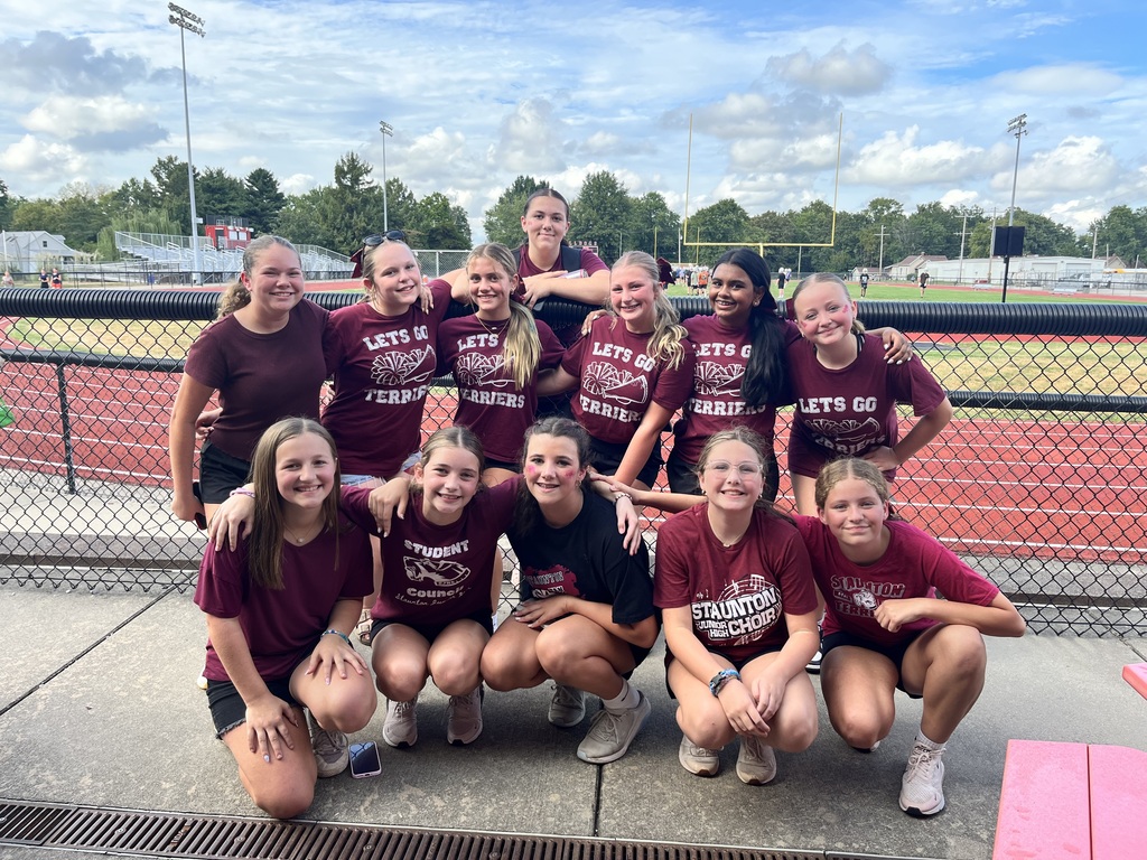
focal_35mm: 26
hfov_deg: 67.3
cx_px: 574
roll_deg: -0.4
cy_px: 430
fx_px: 862
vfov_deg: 53.1
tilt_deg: -10.5
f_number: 1.6
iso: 50
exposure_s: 1/602
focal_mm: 5.1
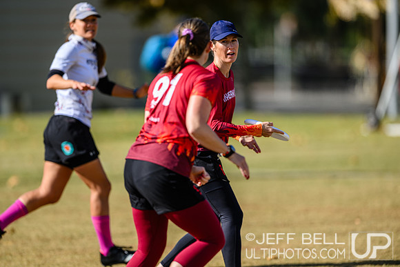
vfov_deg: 3.4
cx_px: 200
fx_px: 4445
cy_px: 134
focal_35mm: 400
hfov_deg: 5.2
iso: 100
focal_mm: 400
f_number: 3.2
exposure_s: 1/1250
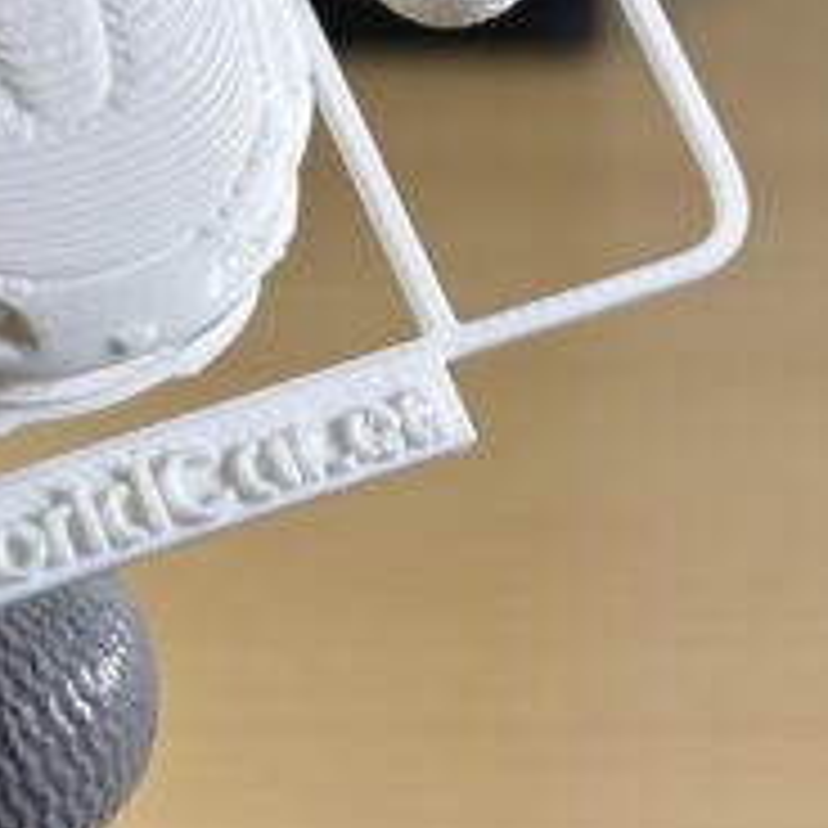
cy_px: -164
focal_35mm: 167
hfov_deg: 10.4
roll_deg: +1.0
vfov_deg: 10.3
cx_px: 0
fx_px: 4519
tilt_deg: -23.3
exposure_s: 1/117
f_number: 1.6
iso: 25
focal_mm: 5.96
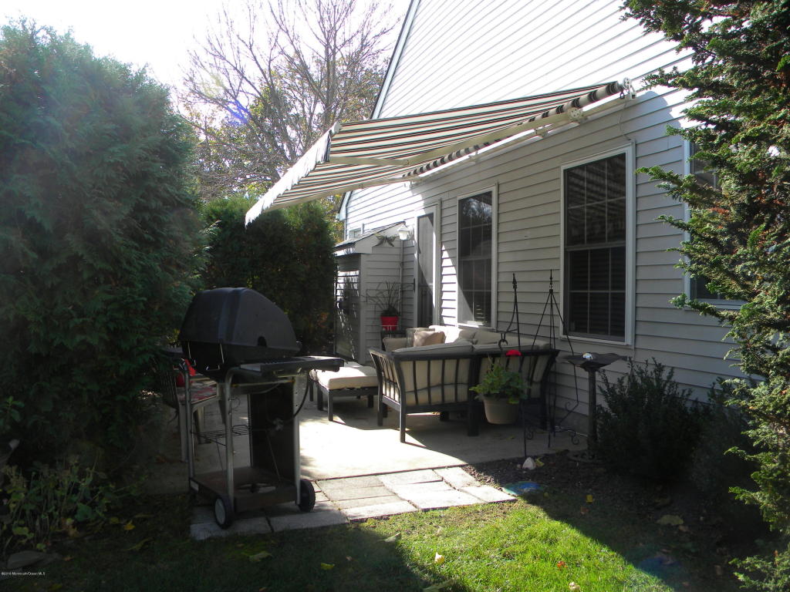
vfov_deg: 49.7
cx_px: 395
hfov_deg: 63.4
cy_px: 296
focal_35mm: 28
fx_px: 639
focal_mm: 5
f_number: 3.5
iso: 80
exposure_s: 1/321
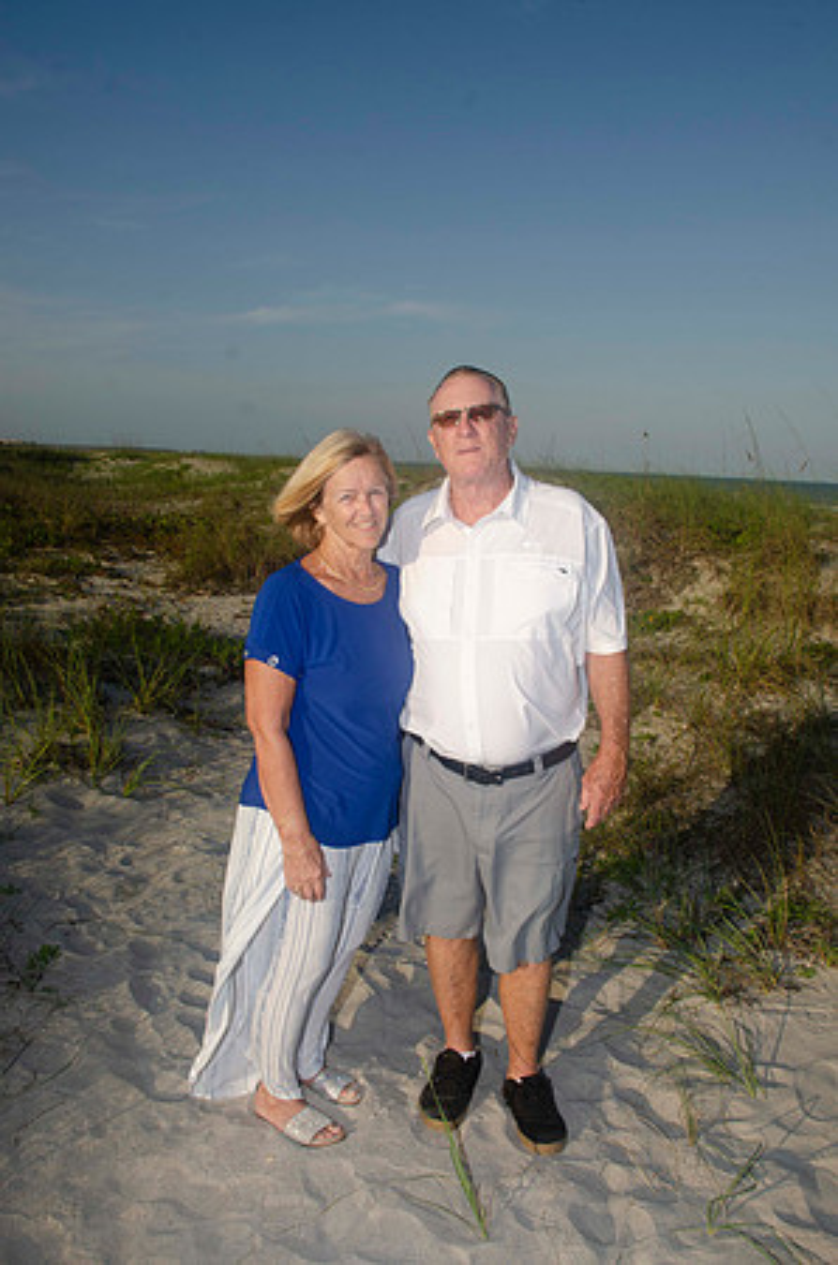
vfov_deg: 62.0
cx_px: 419
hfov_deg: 43.4
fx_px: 1052
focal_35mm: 30
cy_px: 632
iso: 100
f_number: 10
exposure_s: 1/250
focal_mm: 20
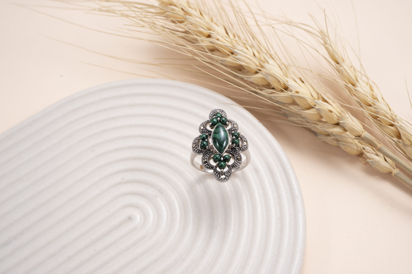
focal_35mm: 51
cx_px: 209
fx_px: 584
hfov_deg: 38.9
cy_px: 136
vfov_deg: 26.5
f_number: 11
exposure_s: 1/100
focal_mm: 50
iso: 100
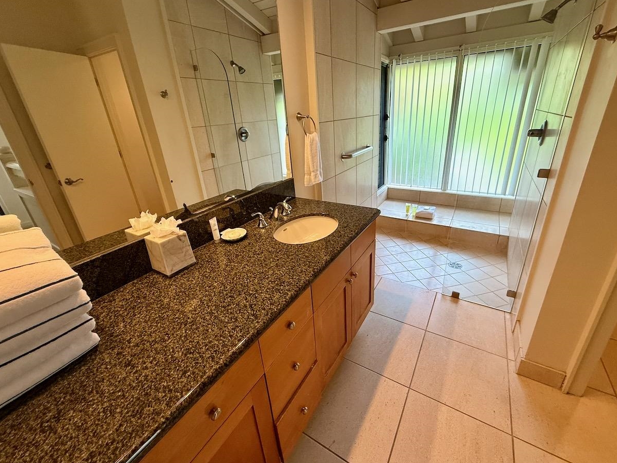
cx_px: 321
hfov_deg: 98.1
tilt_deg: -22.2
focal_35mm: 15
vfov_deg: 81.6
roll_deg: +3.9
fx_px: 267
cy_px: 217
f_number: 2.2
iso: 200
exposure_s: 1/120
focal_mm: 2.22
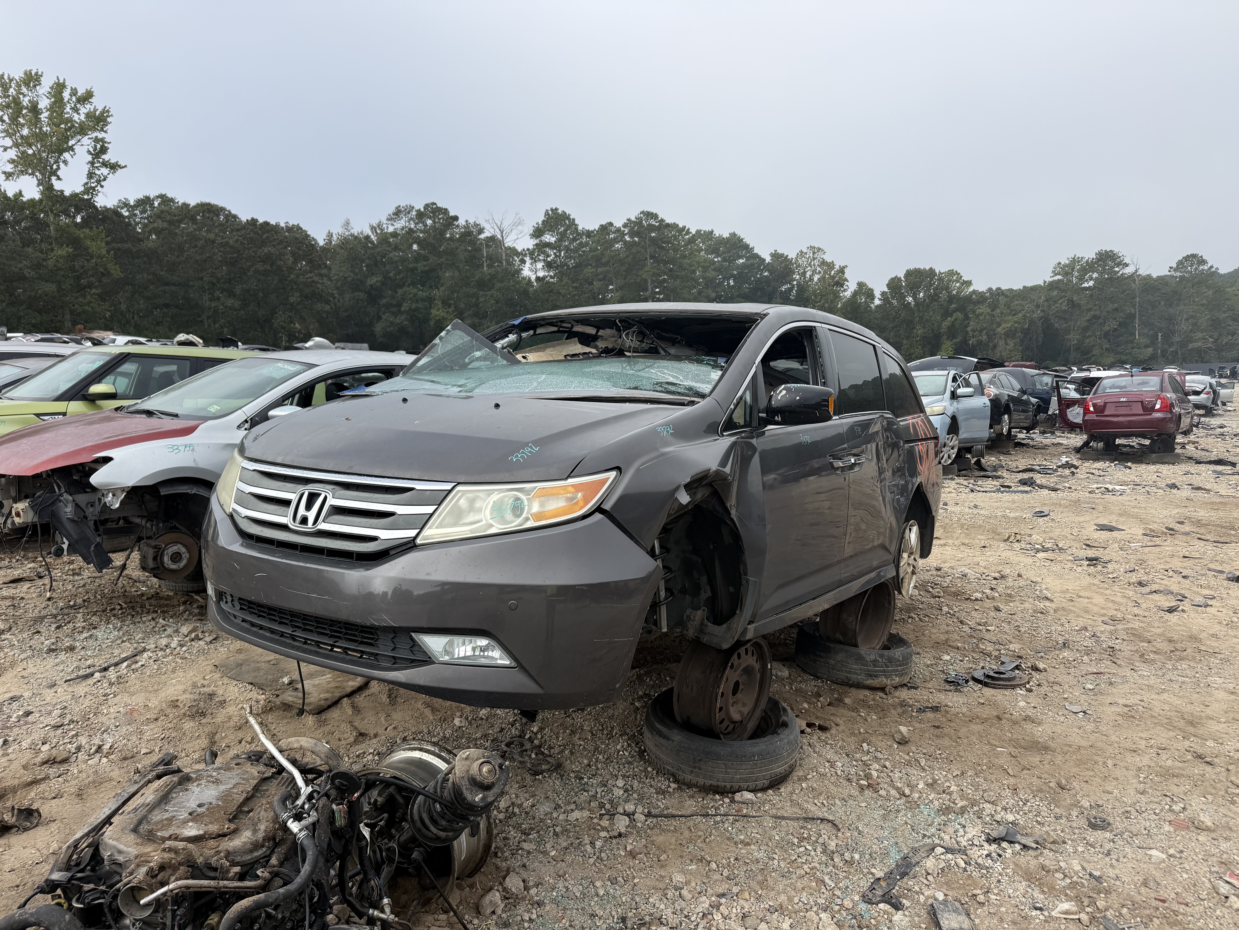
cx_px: 620
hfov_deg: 71.6
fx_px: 859
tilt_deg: -6.5
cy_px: 465
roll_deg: +3.5
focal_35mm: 24
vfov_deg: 56.8
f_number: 1.78
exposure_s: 1/2907
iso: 80
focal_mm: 6.76
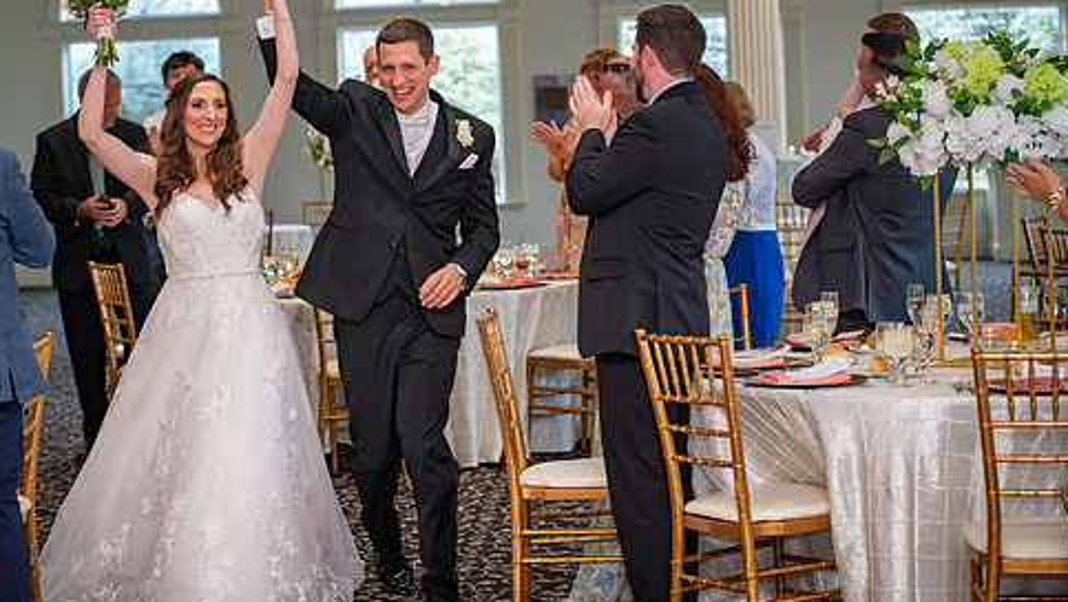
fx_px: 2493
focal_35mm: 88
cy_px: 210
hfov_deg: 24.2
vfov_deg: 13.7
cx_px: 444
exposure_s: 1/125
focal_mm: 70
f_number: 2.8
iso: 800
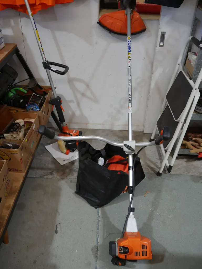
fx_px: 264
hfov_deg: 41.8
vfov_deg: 53.9
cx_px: 101
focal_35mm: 34
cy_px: 134
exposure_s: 1/60
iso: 400
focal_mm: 17
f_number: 4.5
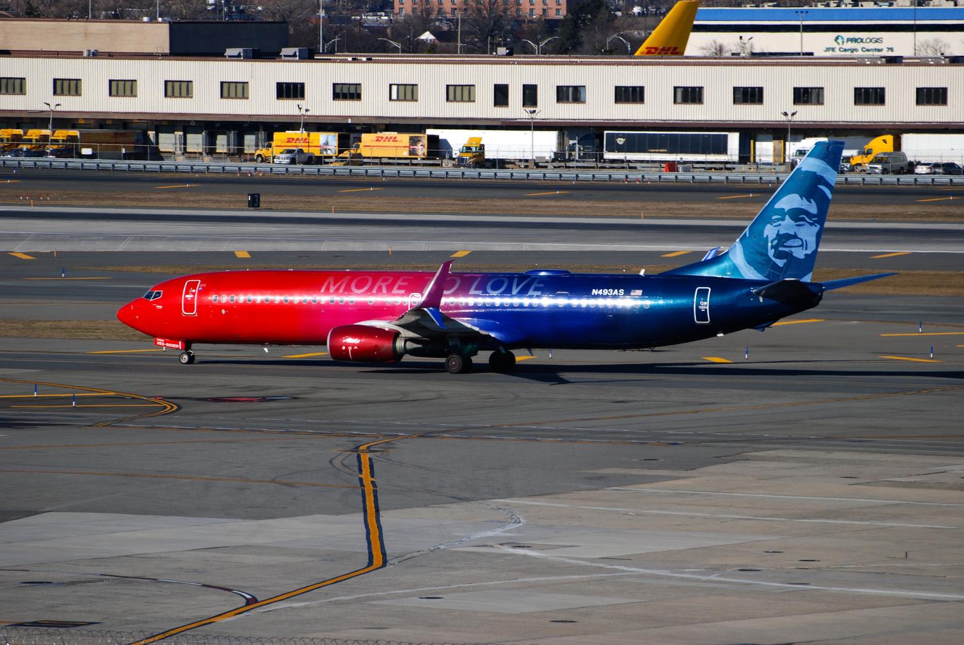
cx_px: 482
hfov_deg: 6.5
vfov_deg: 4.4
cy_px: 322
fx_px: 8445
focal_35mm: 315
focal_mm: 210
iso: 125
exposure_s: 1/1000
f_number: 5.3
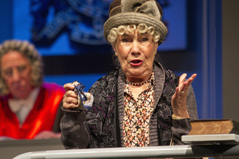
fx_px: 1758
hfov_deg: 7.8
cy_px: 96
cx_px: 123
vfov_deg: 5.2
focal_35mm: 265
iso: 1600
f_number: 4
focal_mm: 200
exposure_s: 1/250
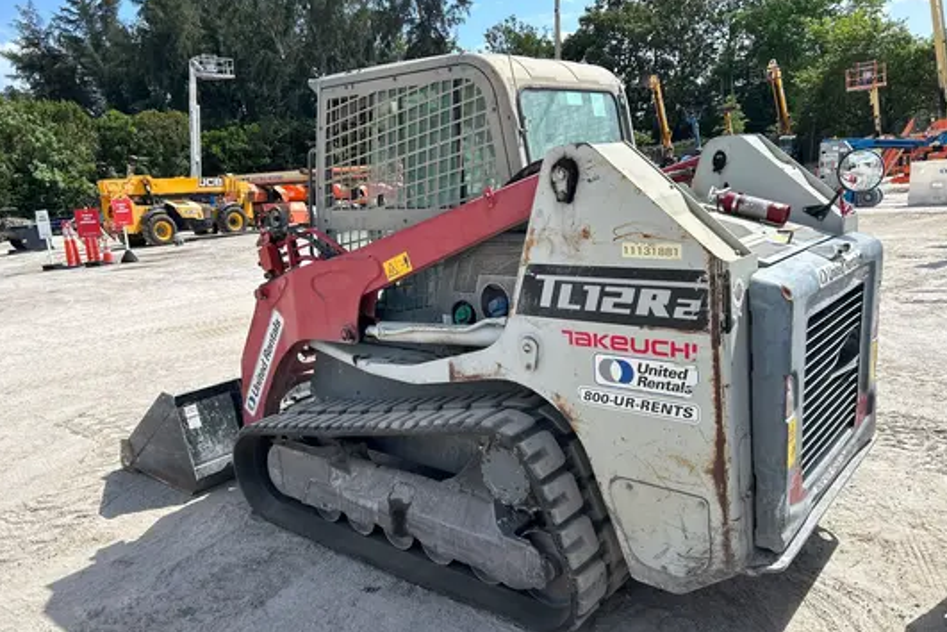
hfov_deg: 65.5
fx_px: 736
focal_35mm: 28
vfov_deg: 46.4
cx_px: 473
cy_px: 329
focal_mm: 5.7
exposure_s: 1/3460
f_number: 1.5
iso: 50
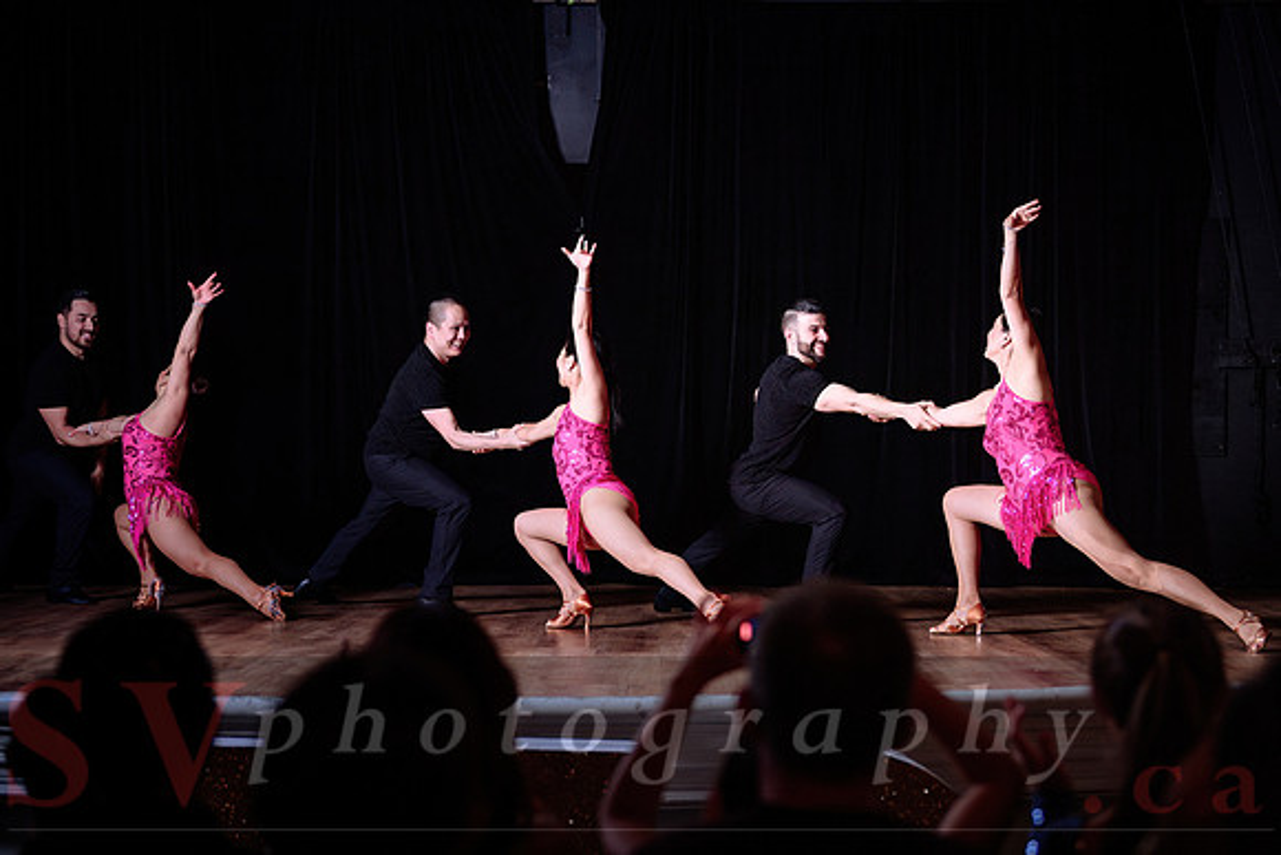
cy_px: 403
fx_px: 2663
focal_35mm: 75
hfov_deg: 27.0
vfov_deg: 18.2
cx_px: 682
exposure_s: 1/160
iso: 400
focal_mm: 70
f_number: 3.2
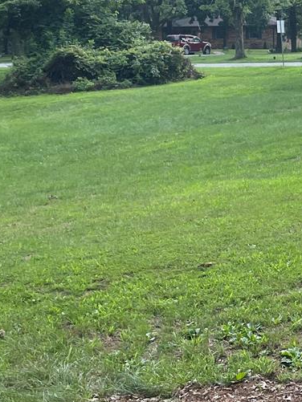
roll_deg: +1.2
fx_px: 965
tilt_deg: +0.7
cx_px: 480
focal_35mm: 83
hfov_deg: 16.0
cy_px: 32
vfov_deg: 22.9
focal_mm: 4.2
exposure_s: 1/569
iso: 32
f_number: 1.6
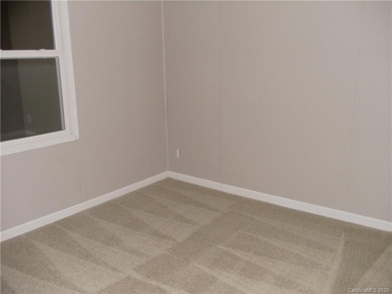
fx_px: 498
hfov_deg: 42.9
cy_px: 147
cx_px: 196
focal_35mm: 44
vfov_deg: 32.9
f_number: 3.5
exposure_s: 1/30
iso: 200
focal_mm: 6
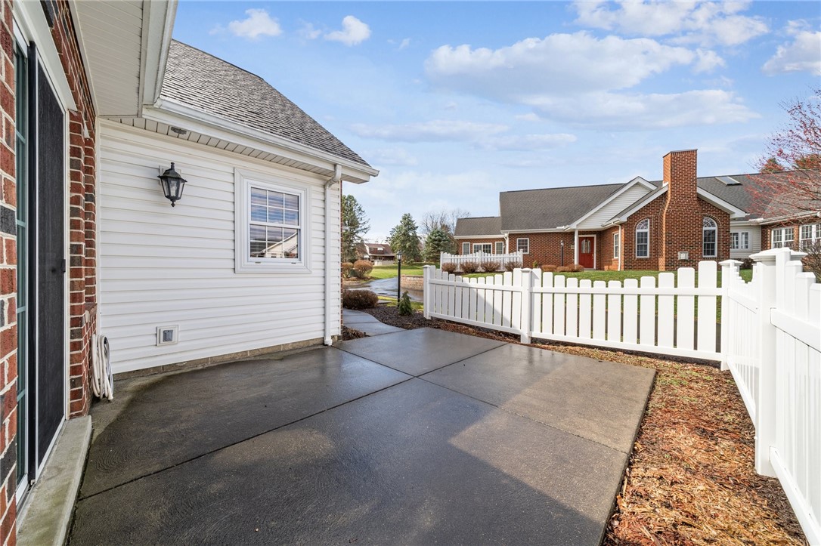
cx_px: 410
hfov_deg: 112.6
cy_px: 273
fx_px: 274
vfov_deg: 89.9
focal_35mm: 12
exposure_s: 1/30
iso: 50
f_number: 11
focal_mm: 12
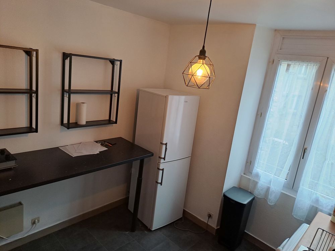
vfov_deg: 54.9
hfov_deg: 69.4
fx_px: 242
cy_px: 126
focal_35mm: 25
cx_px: 168
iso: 125
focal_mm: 4.65
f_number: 1.8
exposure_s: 1/50
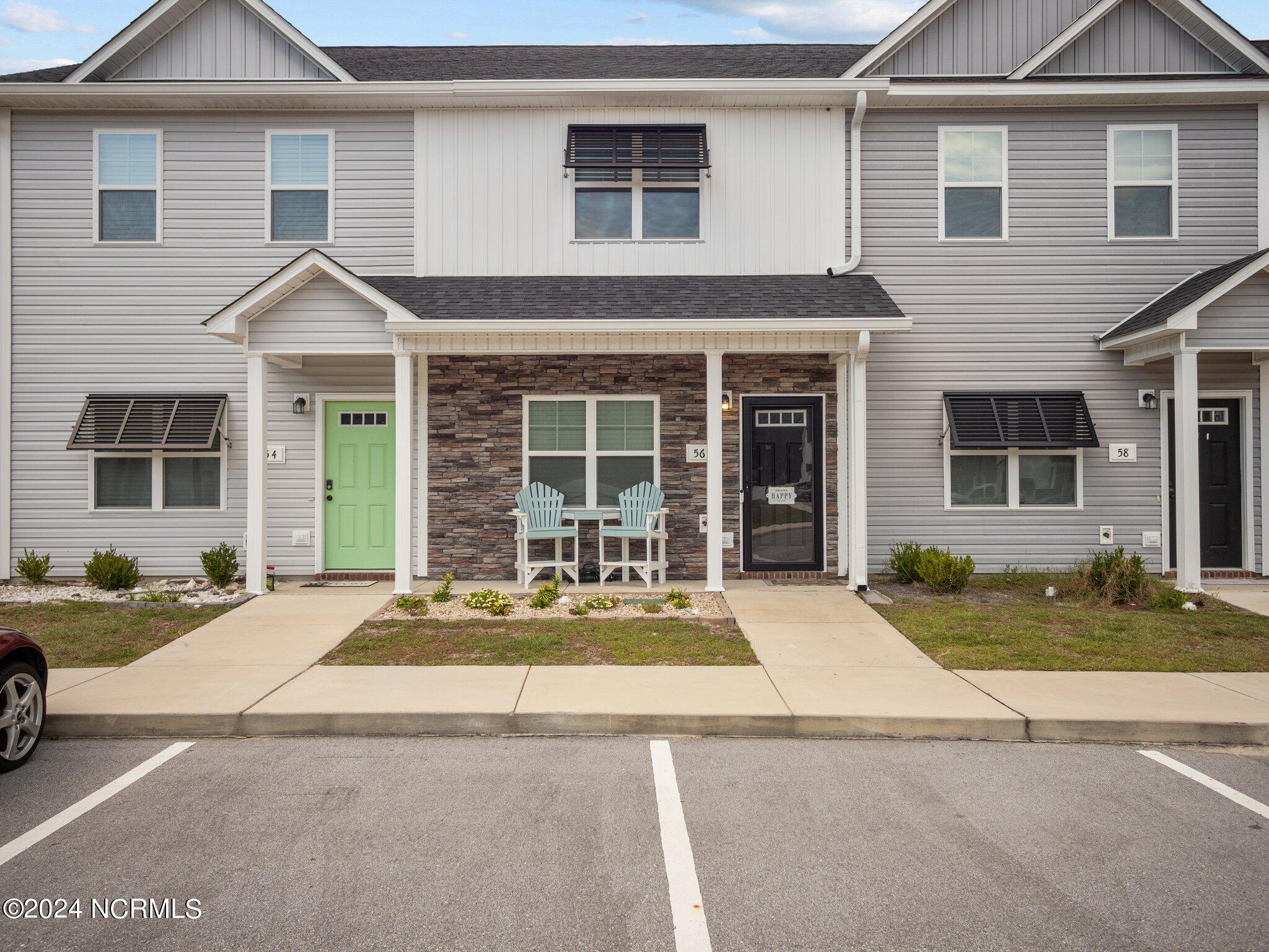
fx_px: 1026
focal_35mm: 28
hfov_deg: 63.4
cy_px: 476
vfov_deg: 49.7
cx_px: 634
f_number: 4
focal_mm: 14
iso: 200
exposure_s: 1/500
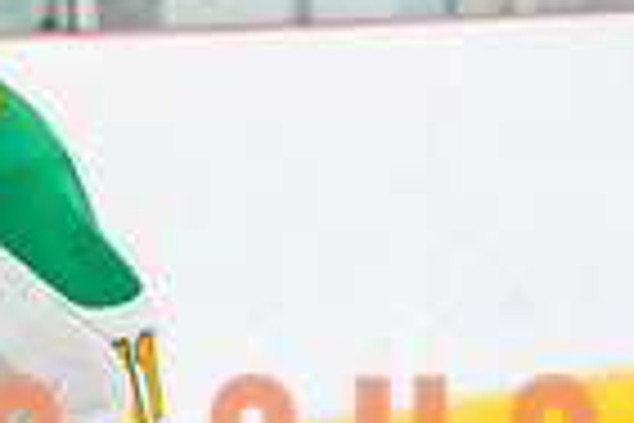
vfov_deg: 3.3
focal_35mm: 411
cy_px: 322
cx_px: 26
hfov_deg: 5.0
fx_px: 7238
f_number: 2.8
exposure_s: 1/1250
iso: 3200
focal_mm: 70
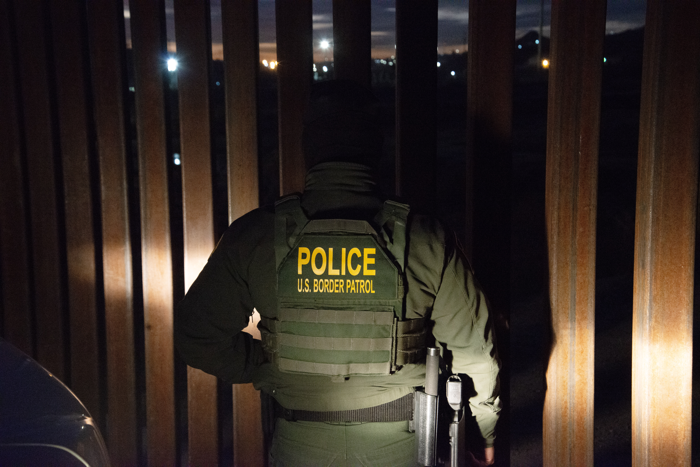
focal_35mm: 55
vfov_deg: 24.6
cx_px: 350
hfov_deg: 36.2
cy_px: 234
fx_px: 1070
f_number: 7.1
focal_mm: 55
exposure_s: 1/60
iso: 10159
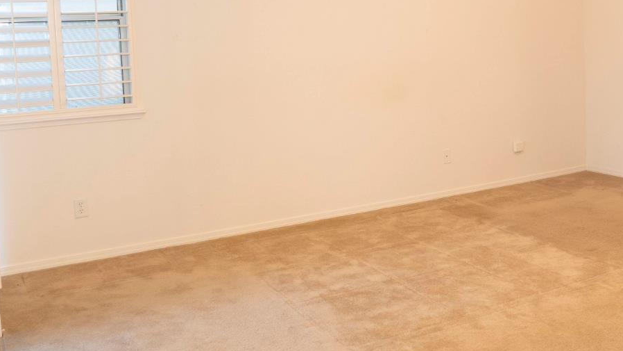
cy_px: 89
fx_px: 694
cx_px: 447
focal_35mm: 42
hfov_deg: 47.0
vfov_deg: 28.0
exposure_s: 1/1.25
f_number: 11
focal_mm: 16
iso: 200
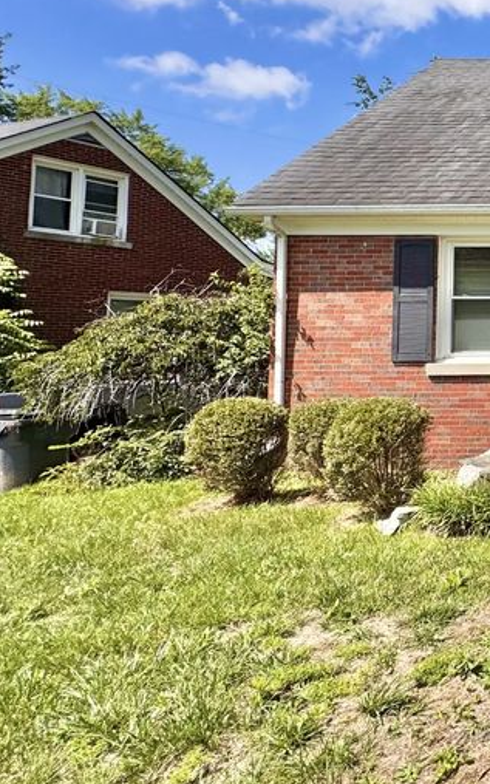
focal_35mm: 30
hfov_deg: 26.9
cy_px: 298
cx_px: 764
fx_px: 641
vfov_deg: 62.1
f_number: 2.2
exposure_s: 1/1637
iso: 50
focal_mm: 2.22
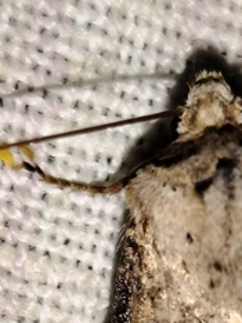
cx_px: 234
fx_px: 2353
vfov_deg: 7.8
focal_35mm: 252
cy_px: 364
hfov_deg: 5.9
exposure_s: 1/100
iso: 200
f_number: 1.65
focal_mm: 6.19
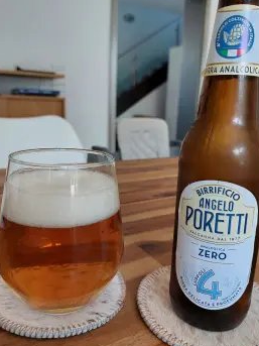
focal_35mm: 28
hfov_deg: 49.7
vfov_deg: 63.4
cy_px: 166
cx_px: 132
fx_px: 280
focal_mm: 5.23
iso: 64
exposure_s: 1/50
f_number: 1.8
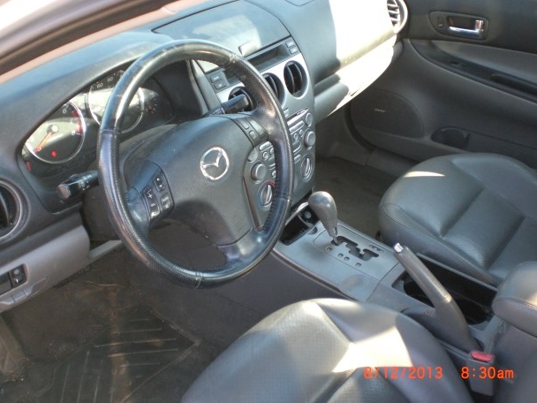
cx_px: 265
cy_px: 204
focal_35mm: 40
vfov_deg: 36.0
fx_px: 621
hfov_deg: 46.8
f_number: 3.1
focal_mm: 6.3
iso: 200
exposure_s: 1/100
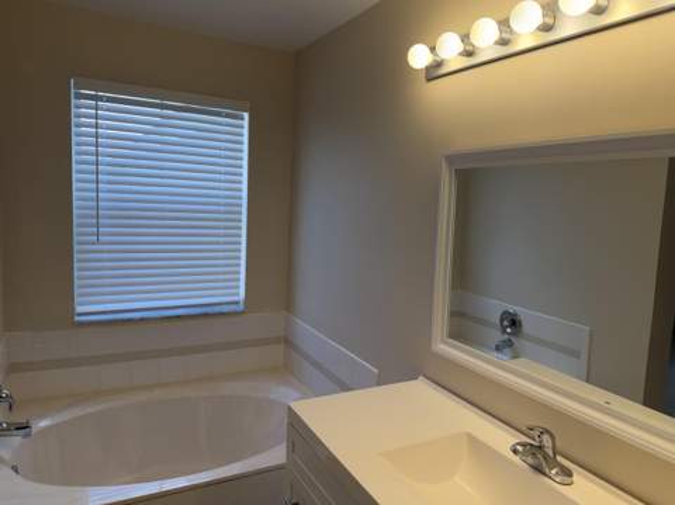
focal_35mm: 24
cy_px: 252
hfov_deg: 71.7
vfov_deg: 56.7
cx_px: 338
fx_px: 468
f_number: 1.78
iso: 100
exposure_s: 1/448
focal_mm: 6.76
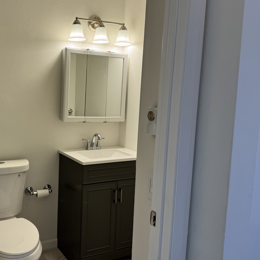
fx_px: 306
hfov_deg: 45.1
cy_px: 120
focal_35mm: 36
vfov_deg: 46.0
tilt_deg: -6.4
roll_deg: -2.1
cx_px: 78
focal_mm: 6.76
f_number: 1.78
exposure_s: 1/120
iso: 80
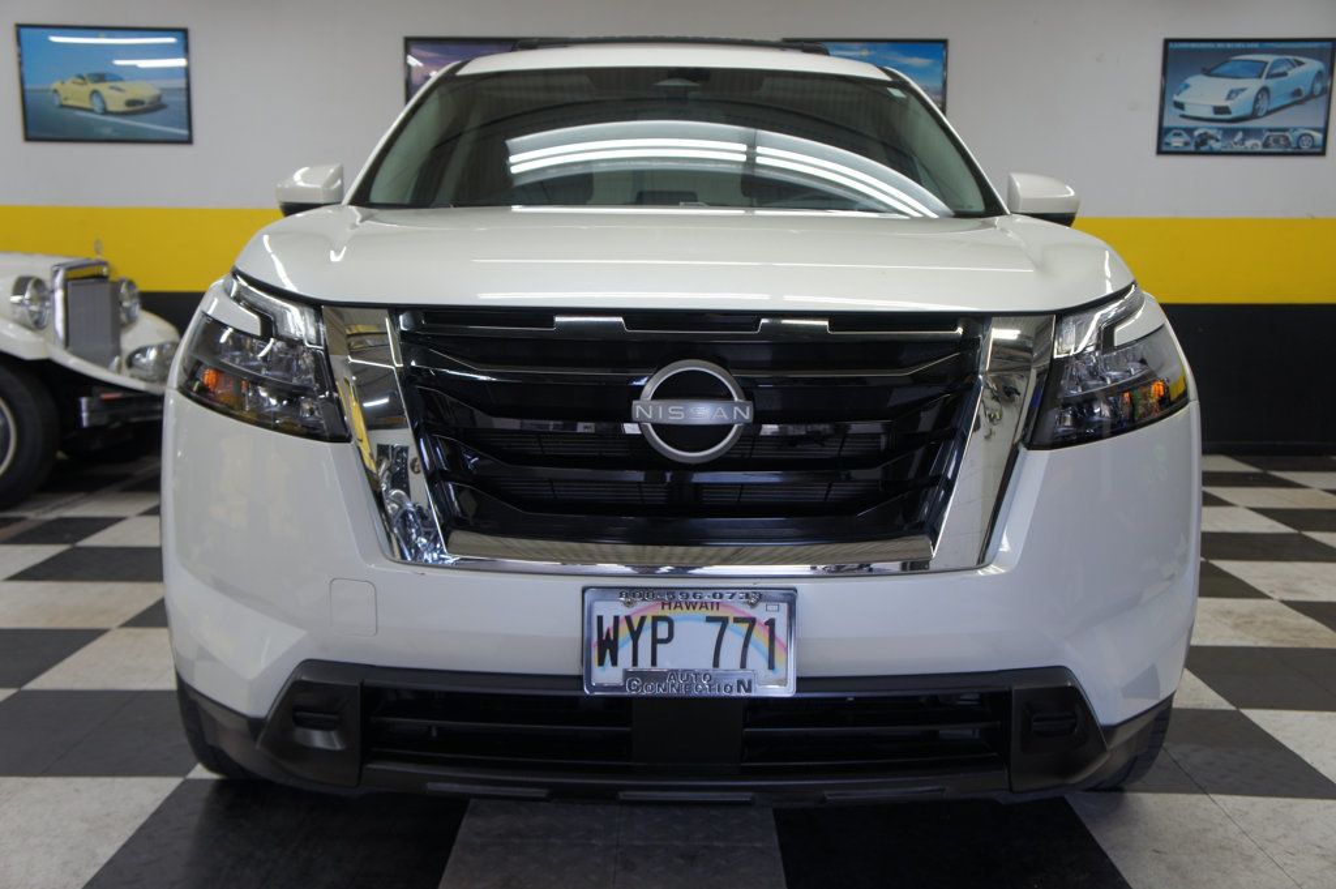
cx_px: 668
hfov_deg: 51.3
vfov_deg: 35.4
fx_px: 1391
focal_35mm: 38
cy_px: 444
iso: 200
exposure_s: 1/40
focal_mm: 25
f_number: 4
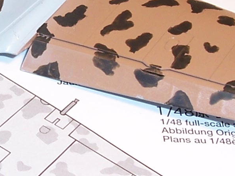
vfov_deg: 11.3
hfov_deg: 14.8
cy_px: 50
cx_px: 4
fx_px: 889
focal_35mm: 131
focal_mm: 5.6
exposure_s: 1/90
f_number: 2.7
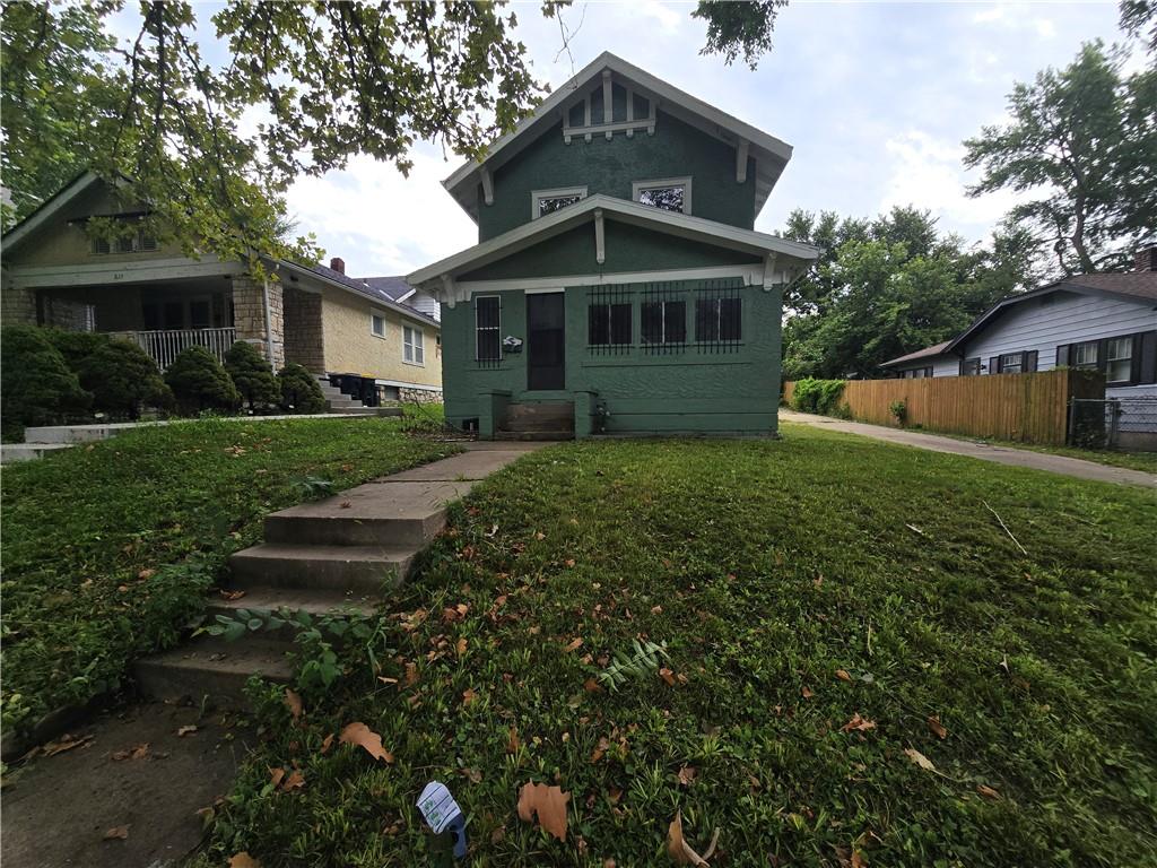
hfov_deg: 106.2
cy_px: 434
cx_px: 578
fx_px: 435
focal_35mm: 13
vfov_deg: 89.9
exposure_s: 1/950
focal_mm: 2.2
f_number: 2.2
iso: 50
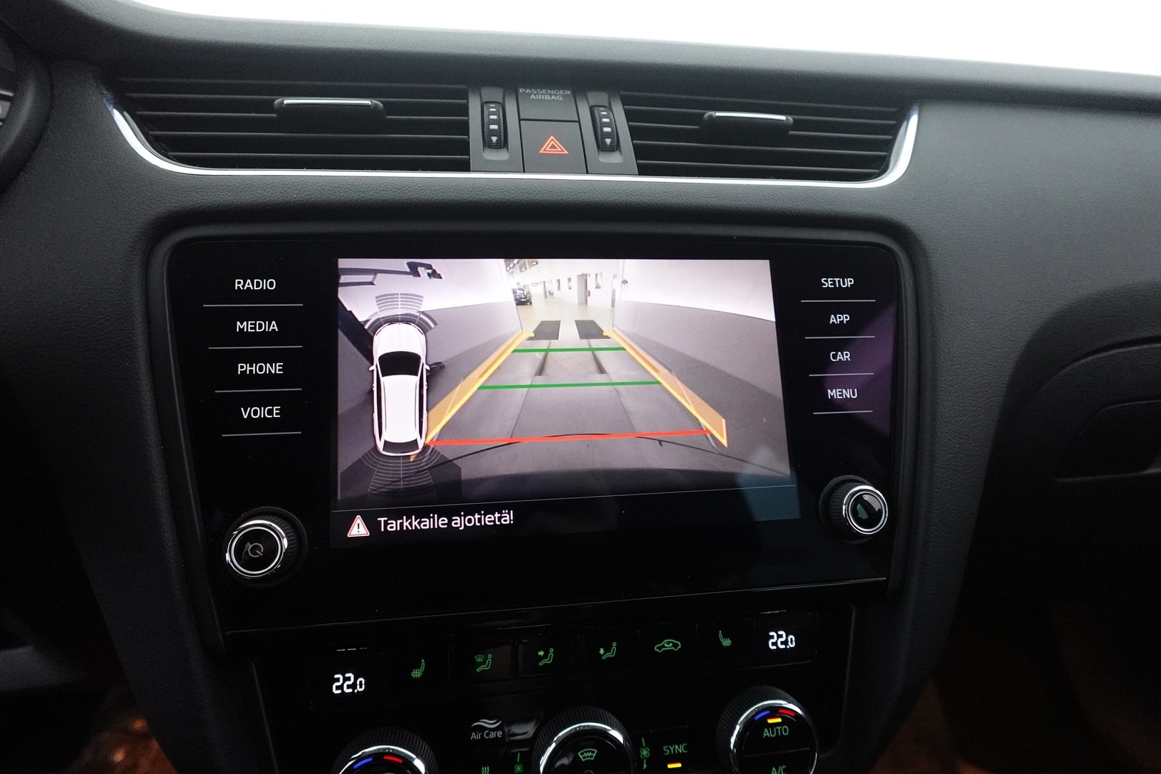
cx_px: 580
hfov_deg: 84.0
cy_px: 387
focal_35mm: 20
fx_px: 645
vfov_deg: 61.9
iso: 1600
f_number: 2
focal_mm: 7.6
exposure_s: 1/80
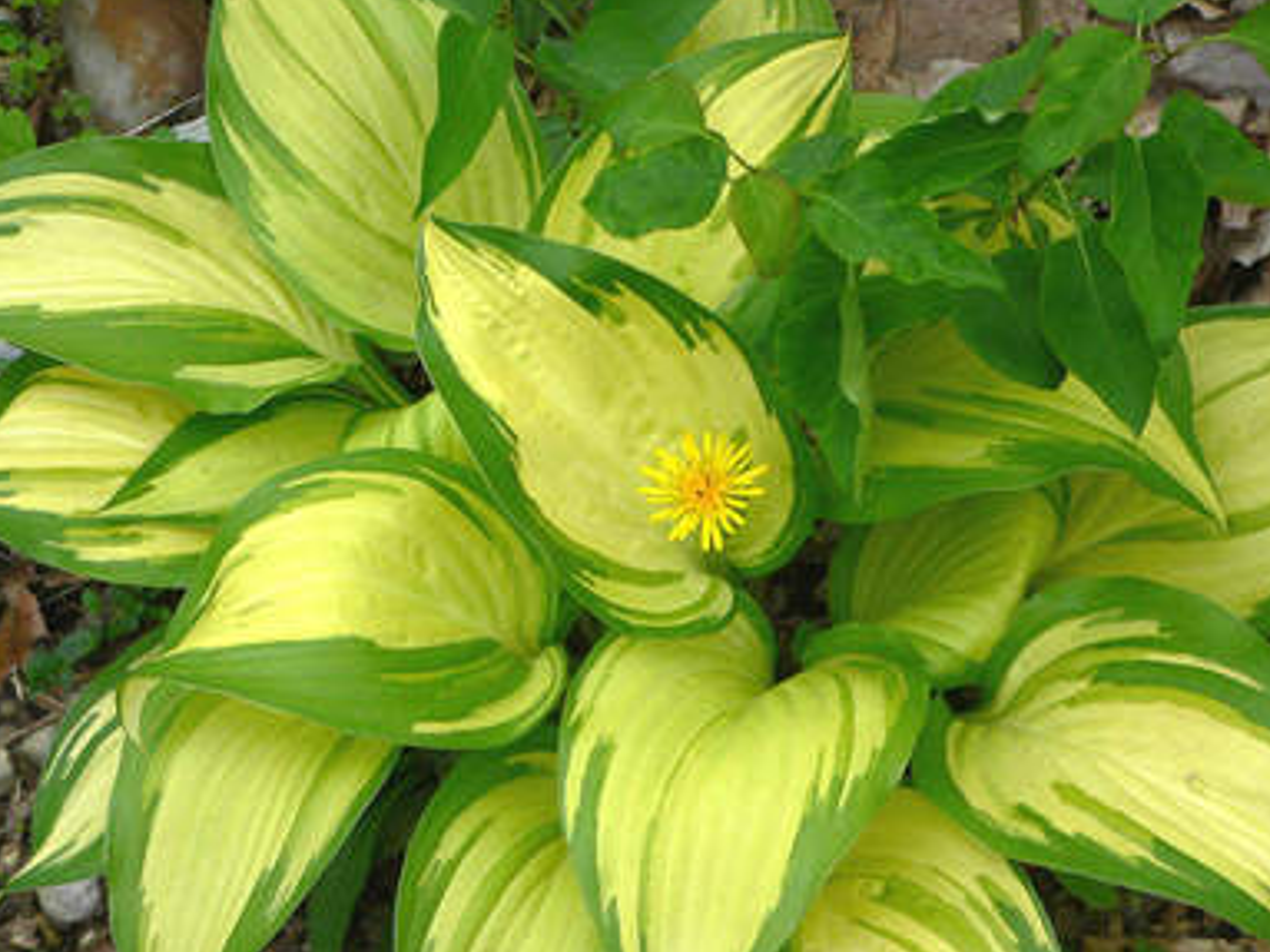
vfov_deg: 19.1
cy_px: 531
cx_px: 713
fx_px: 2824
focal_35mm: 77
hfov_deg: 25.3
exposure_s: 1/250
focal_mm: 11.1
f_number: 3.7
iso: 80
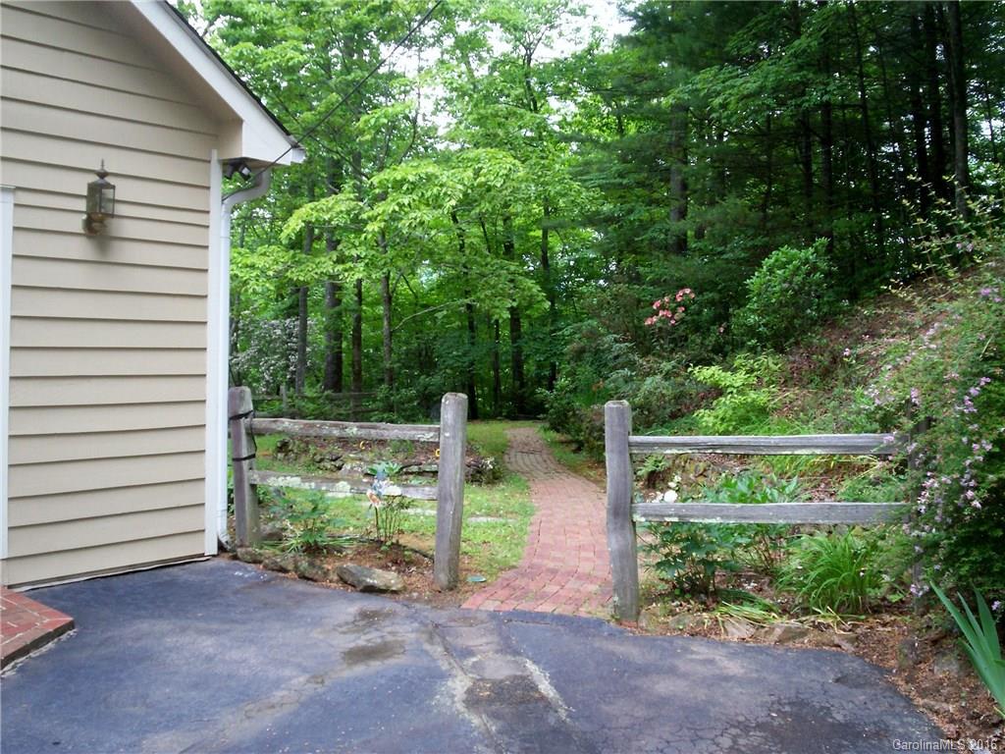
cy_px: 377
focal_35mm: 36
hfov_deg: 51.4
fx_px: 1045
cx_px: 502
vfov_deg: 39.7
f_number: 4.5
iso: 140
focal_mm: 5.9
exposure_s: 1/64.4
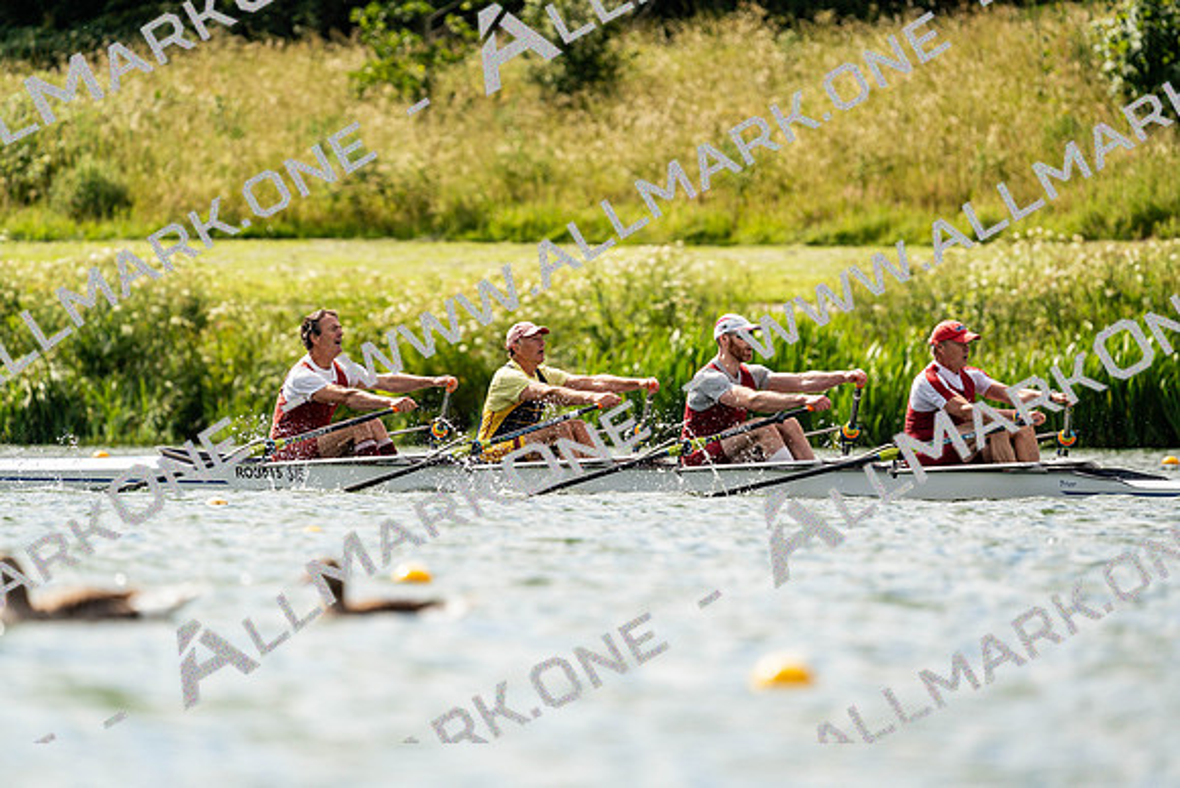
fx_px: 16392
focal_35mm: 500
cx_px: 590
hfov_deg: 4.1
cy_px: 394
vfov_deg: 2.8
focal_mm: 500
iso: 250
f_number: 6.3
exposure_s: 1/2000
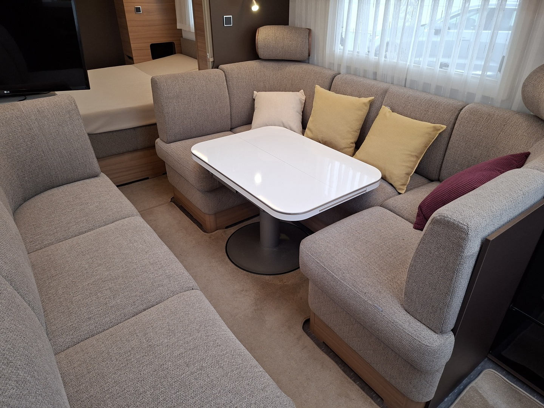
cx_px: 272
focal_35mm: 23
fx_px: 361
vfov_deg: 58.9
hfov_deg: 73.9
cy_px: 204
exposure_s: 1/100
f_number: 1.8
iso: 160
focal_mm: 5.54
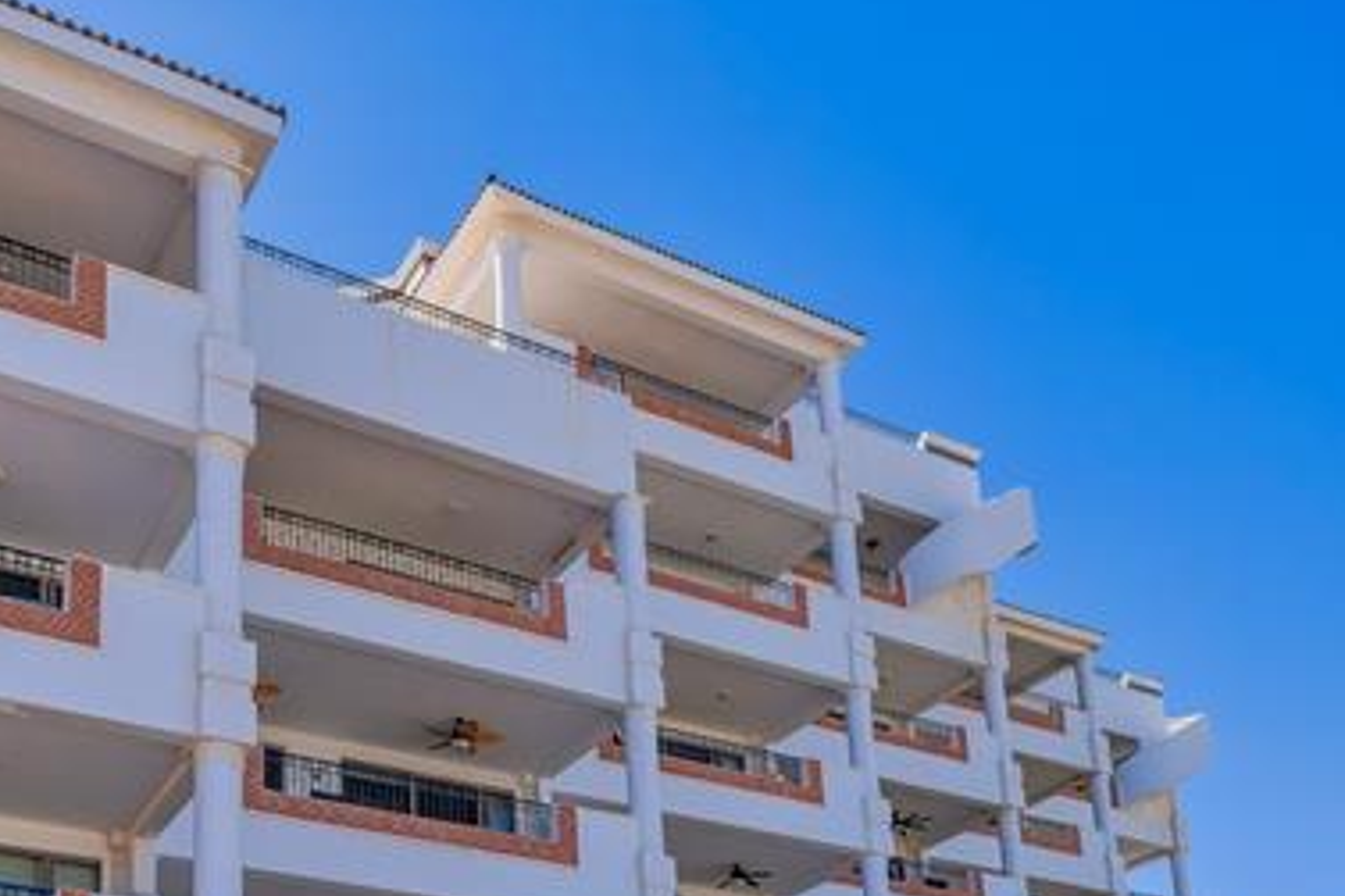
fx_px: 1419
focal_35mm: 38
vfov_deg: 29.9
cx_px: 507
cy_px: 1078
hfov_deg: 50.2
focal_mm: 14
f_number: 4
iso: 125
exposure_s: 1/1500
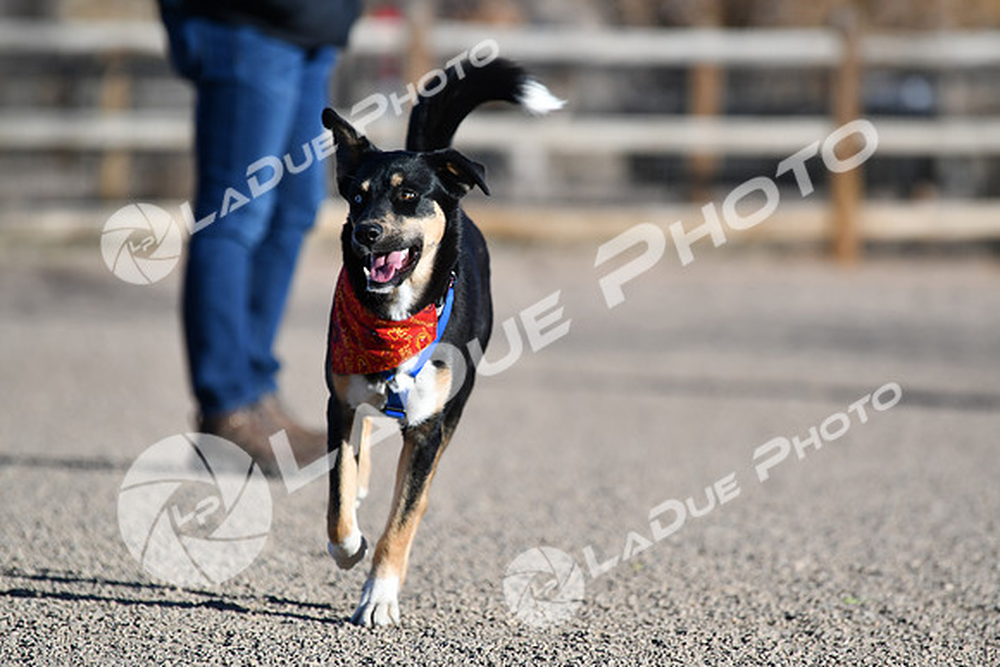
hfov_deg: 8.1
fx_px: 7085
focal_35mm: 255
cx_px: 500
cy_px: 334
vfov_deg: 5.4
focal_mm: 170
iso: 180
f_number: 2.8
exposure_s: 1/4000
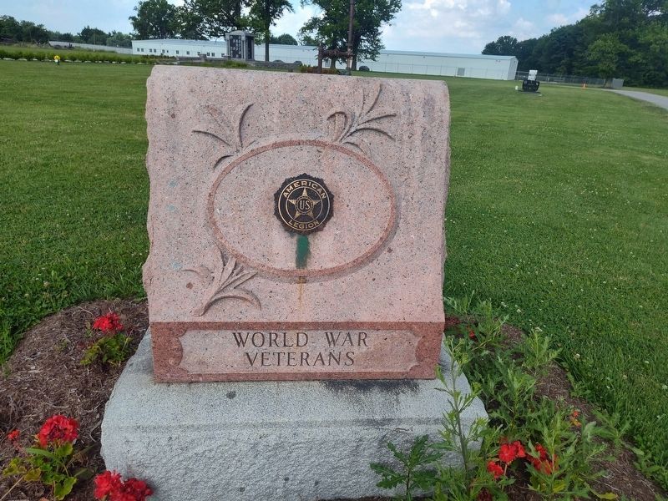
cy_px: 250
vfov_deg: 58.9
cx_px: 334
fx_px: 444
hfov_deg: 73.9
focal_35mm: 23
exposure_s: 1/720
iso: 100
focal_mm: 5.56
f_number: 1.8
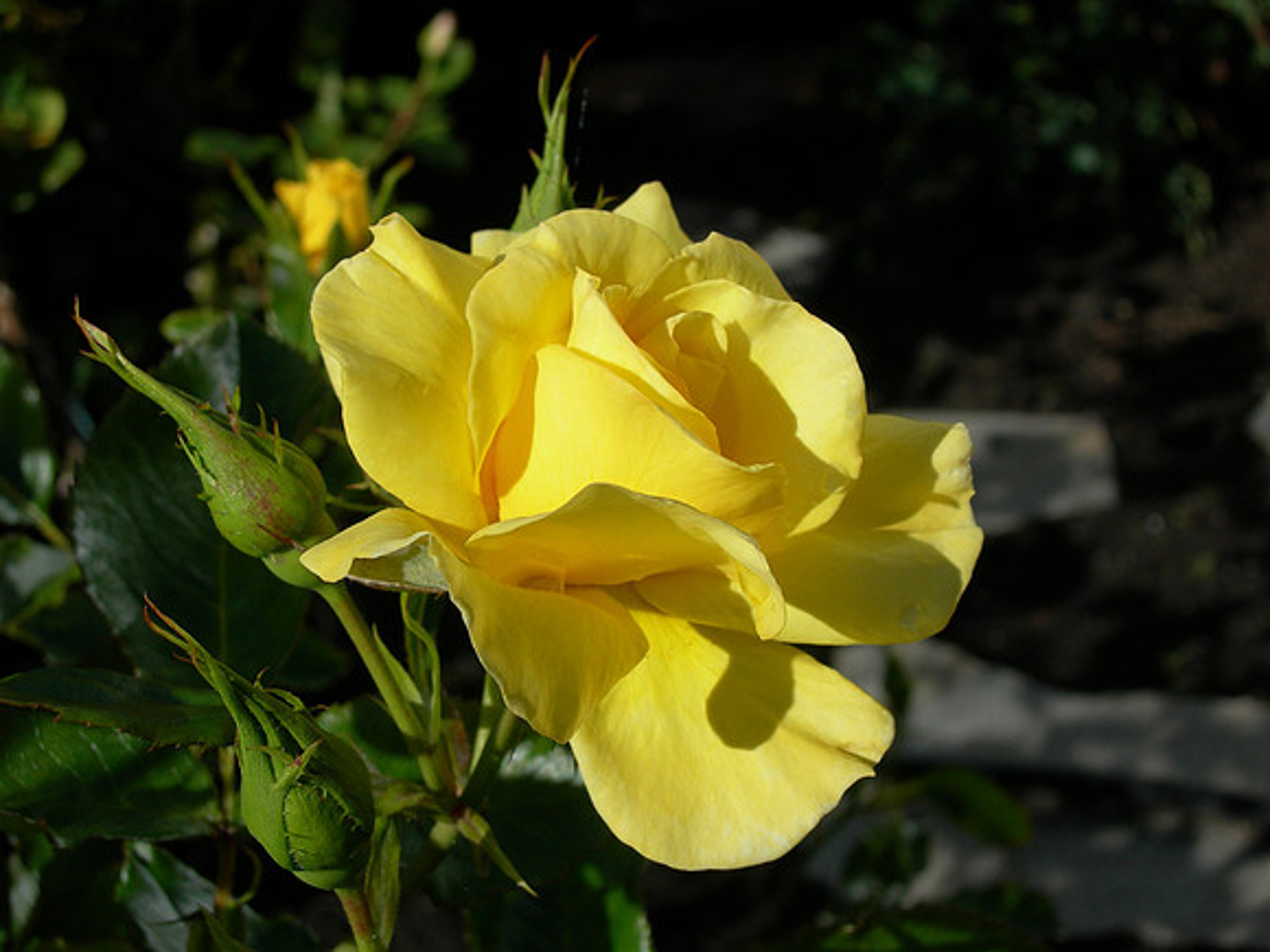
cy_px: 476
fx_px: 2642
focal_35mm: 72
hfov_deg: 27.0
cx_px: 635
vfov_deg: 20.4
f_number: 6.3
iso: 50
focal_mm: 14.9
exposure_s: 1/523
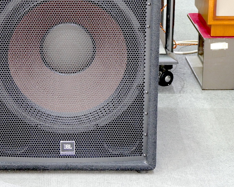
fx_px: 789
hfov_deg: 16.8
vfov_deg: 13.5
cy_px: 58
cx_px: 69
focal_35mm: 114
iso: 200
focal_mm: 14.1
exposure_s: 1.3
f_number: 4.7
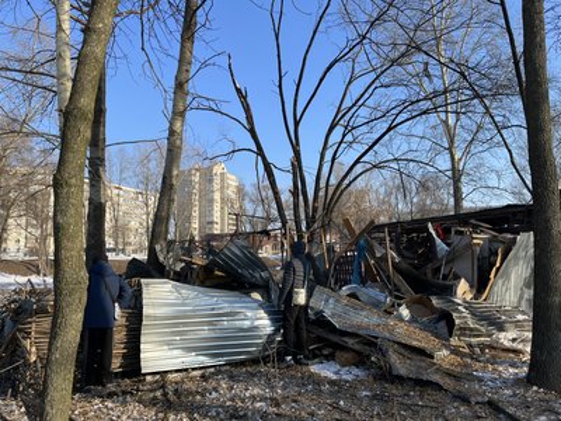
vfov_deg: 53.1
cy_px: 210
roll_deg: +2.3
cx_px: 280
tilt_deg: +5.4
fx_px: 421
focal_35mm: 26
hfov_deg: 67.3
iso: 50
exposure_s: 1/1923
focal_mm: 5.1
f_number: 1.6
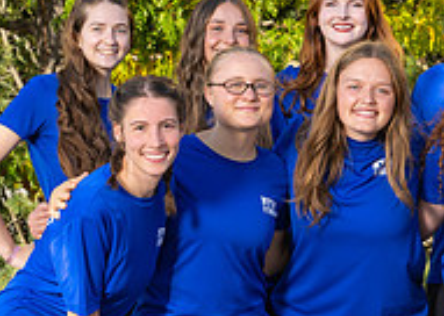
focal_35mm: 175
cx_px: 556
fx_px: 2204
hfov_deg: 11.2
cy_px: 246
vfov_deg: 8.2
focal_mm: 52
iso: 200
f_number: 9
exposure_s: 1/200
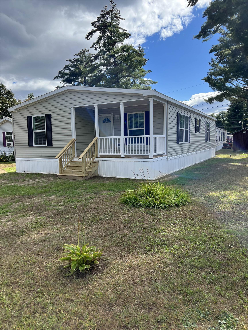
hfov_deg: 53.1
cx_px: 124
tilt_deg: -6.1
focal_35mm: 26
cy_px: 165
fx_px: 248
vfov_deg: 67.3
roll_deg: +1.0
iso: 50
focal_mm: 5.7
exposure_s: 1/2915
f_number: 1.5
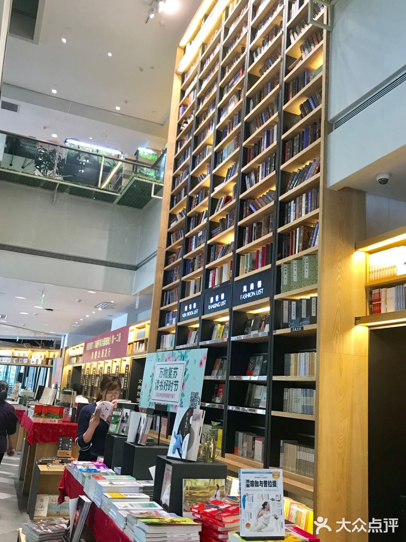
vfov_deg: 63.5
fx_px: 438
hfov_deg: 49.7
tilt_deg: +14.7
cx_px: 203
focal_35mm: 28
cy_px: 271
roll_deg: +2.5
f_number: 1.8
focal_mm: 3.99
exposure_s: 1/25
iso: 40
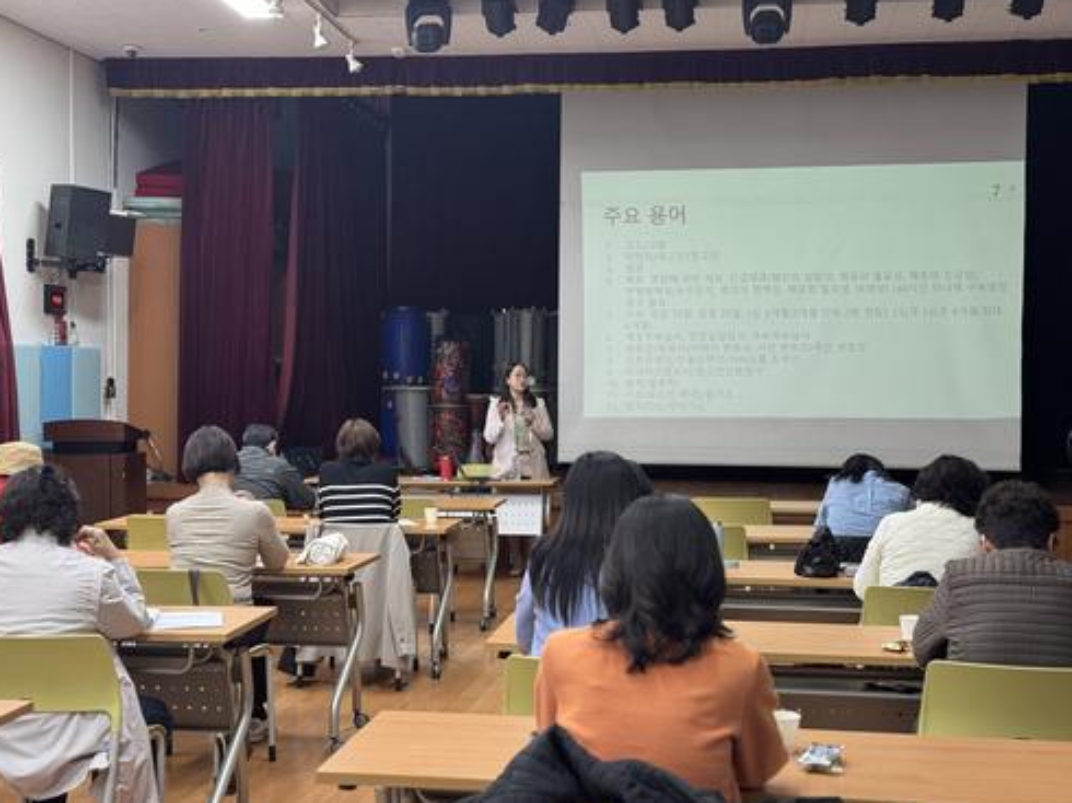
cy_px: 402
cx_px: 536
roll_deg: -0.4
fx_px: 1517
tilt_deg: -0.8
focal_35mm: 49
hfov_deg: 38.9
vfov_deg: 29.7
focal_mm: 6.76
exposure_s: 1/58
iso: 250
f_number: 1.78
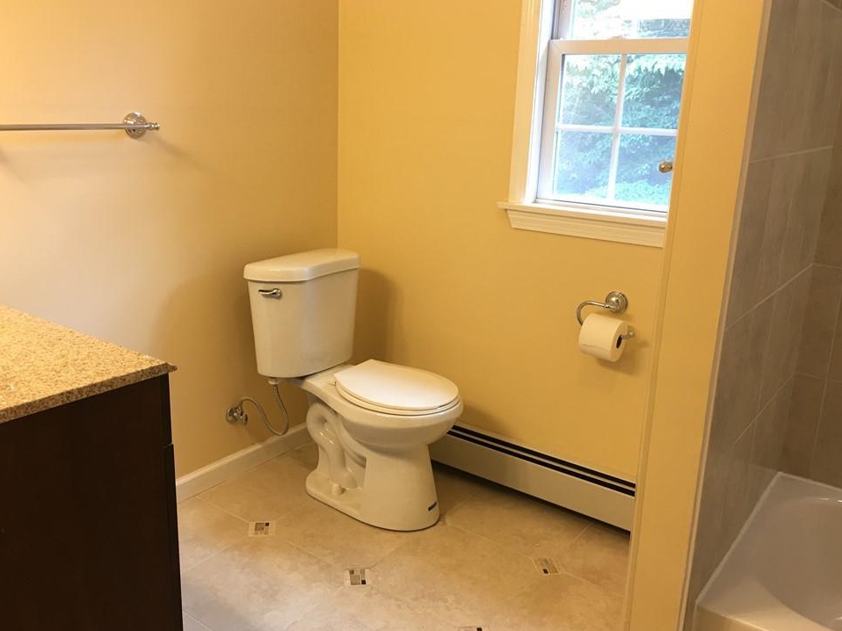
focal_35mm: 31
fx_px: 754
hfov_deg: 58.4
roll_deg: -1.6
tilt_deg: -14.3
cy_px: 317
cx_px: 426
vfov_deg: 45.4
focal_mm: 4.15
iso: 25
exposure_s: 1/15
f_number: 2.2
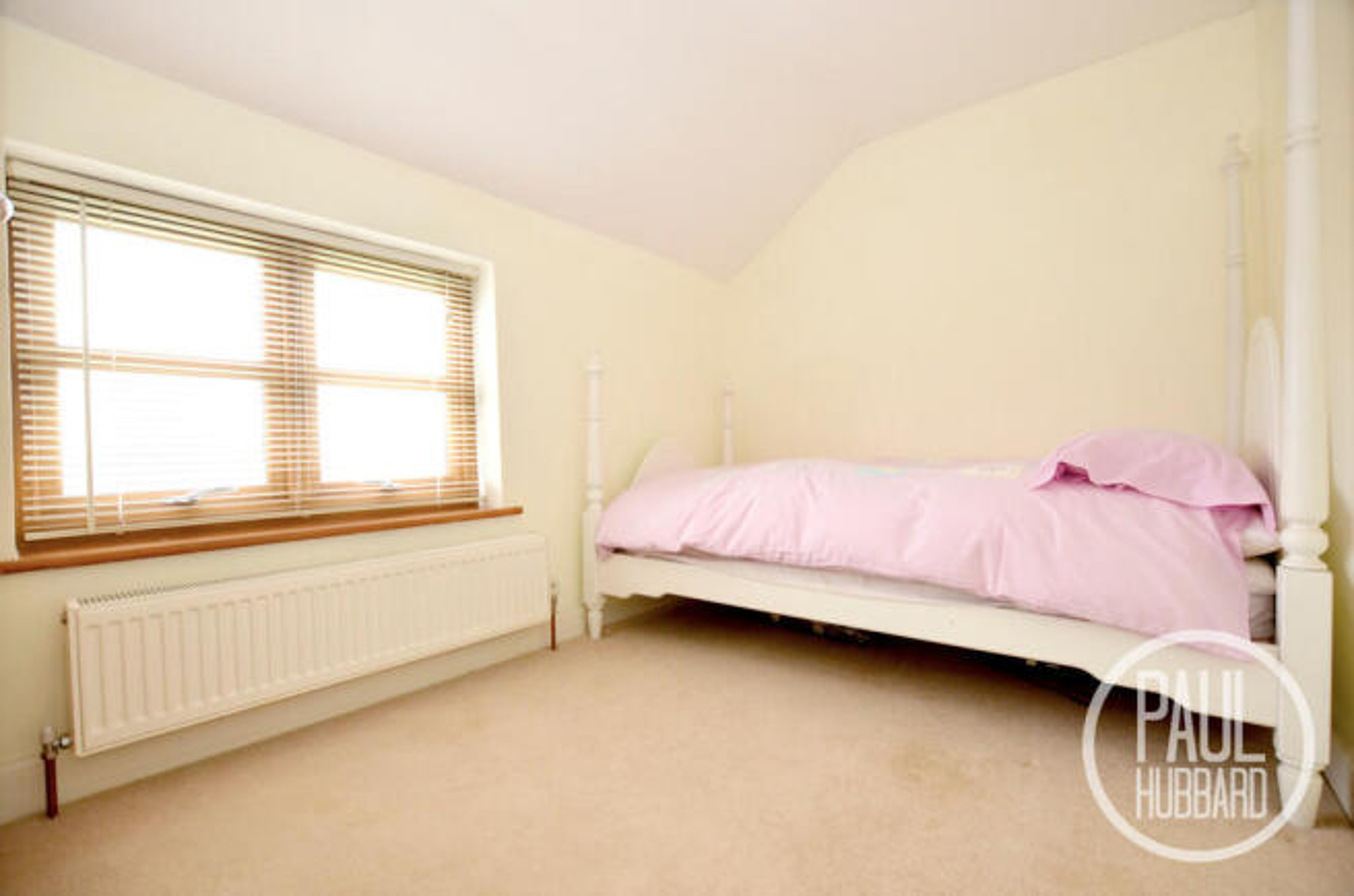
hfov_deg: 100.5
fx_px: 563
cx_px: 677
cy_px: 448
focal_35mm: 15
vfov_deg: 77.0
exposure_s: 1/60
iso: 800
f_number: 4
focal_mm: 10
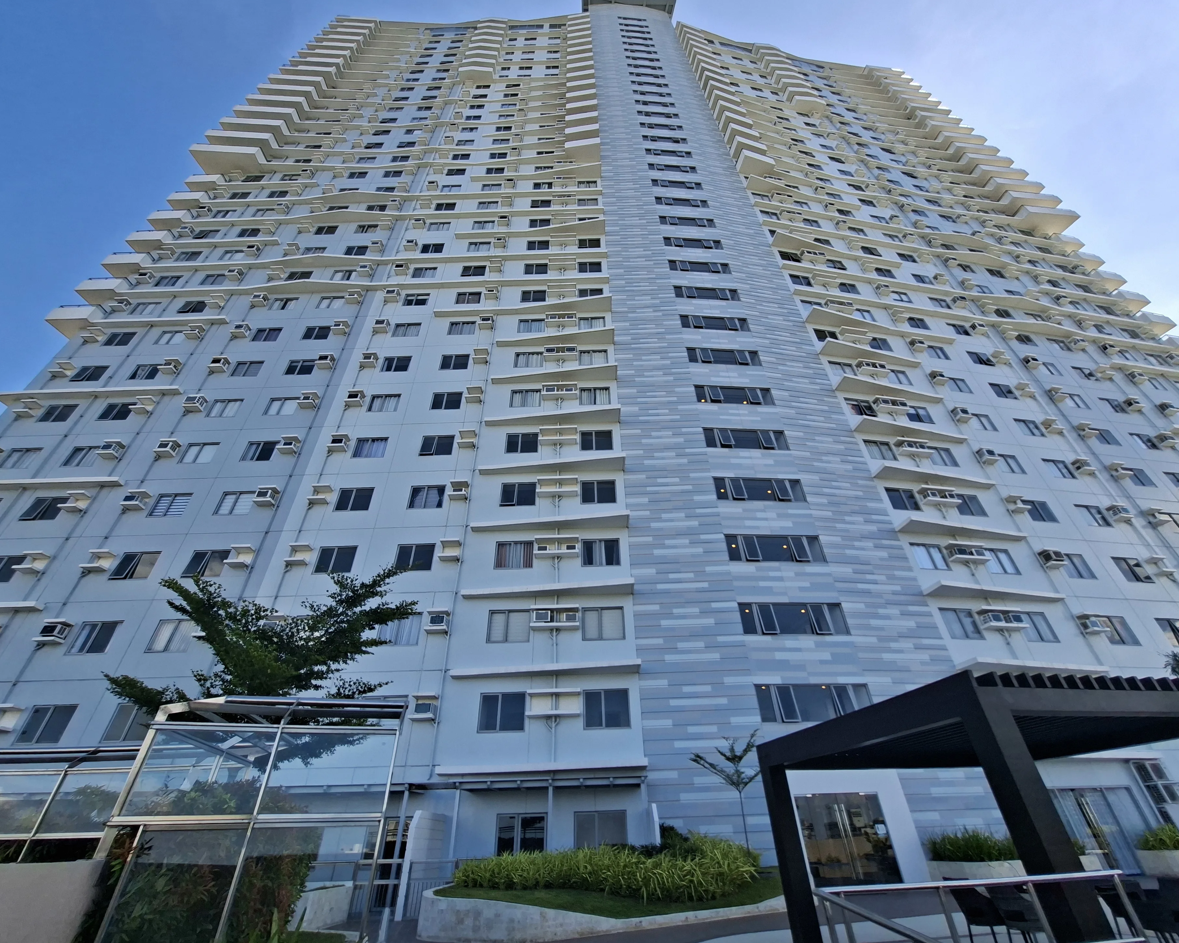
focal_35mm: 14
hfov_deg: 100.7
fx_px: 489
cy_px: 461
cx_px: 593
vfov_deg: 88.0
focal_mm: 1.74
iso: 40
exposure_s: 1/806
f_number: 2.2
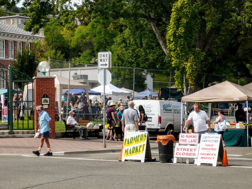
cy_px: 94
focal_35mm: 105
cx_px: 126
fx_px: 764
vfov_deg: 14.1
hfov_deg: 18.7
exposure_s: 1/200
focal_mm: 17.4
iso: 100
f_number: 5
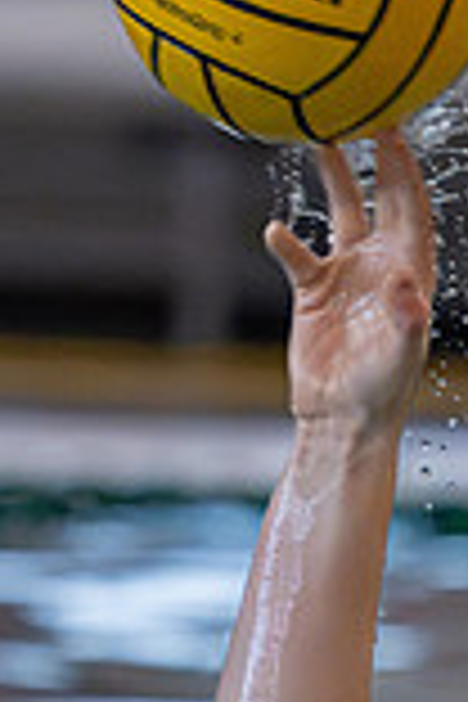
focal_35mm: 1365
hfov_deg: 1.0
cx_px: 666
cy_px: 752
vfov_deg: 1.5
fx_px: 26615
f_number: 4
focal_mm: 280
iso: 11400
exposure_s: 1/1000
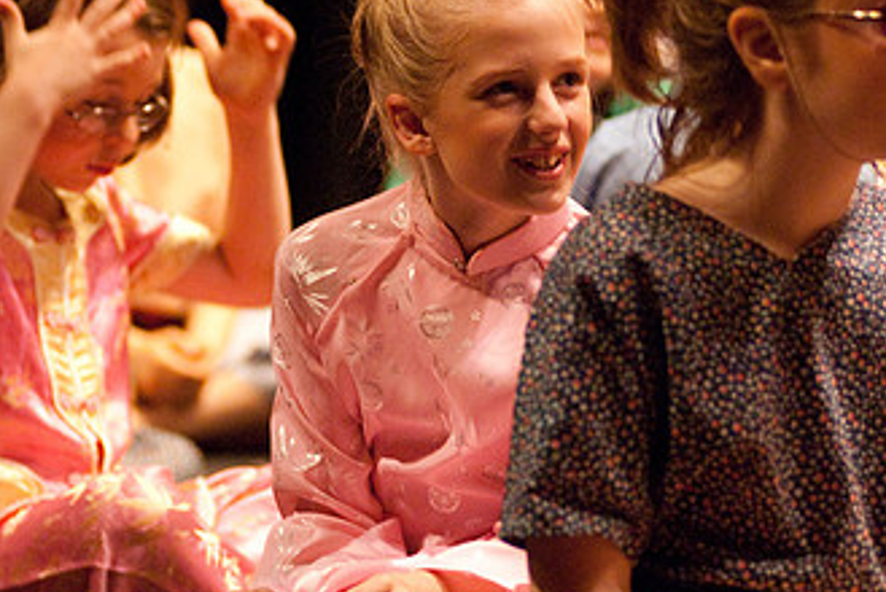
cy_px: 100
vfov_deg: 4.7
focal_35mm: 291
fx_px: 7168
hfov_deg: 7.1
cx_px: 323
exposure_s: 1/125
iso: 1000
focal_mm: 110
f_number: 2.8
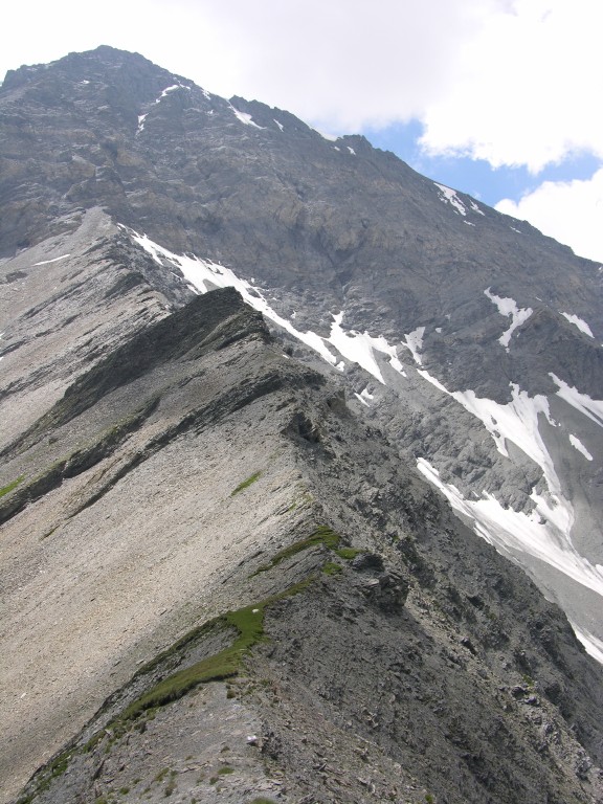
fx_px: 813
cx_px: 302
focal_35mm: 35
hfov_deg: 40.7
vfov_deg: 52.6
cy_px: 402
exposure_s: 1/216
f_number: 5.6
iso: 50
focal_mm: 8.9
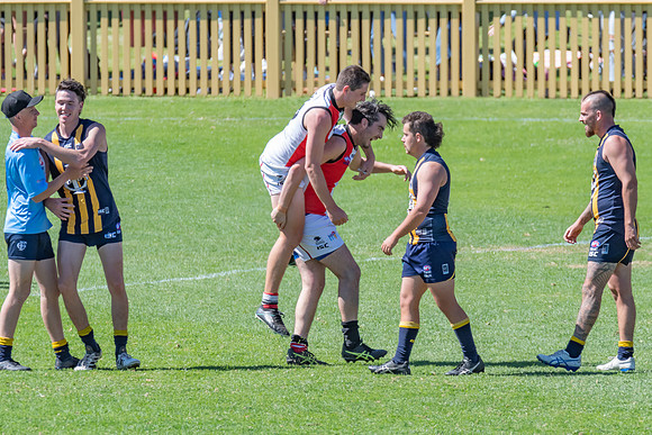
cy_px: 191
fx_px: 15809
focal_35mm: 873
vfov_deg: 1.6
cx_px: 375
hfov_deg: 2.4
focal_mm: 500
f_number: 11
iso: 800
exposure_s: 1/1000
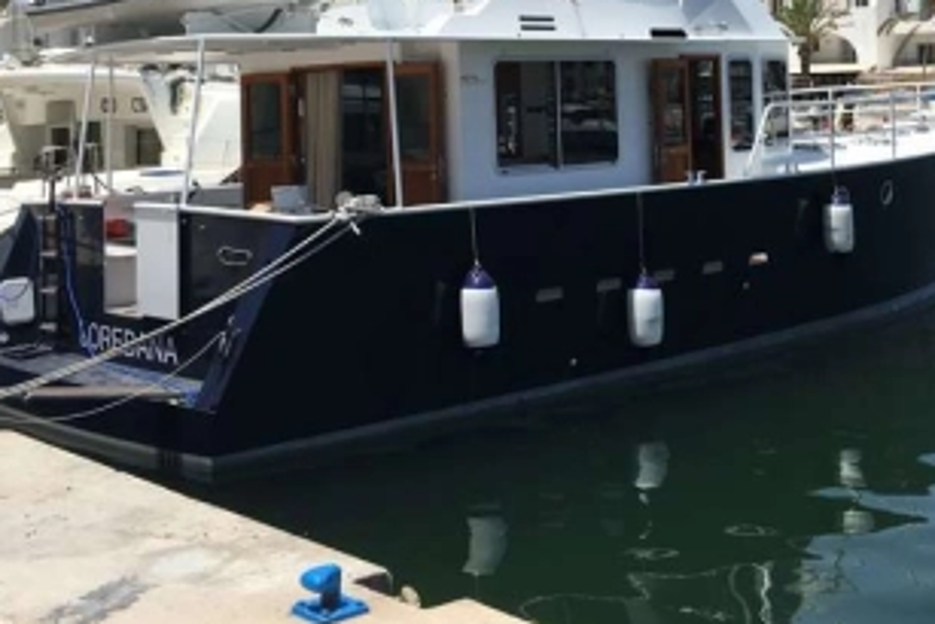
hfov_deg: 36.8
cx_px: 512
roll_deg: +1.0
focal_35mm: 54
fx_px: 1403
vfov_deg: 24.4
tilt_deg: +2.2
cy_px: 75
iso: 25
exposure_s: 1/2262
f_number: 2.2
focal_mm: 4.15
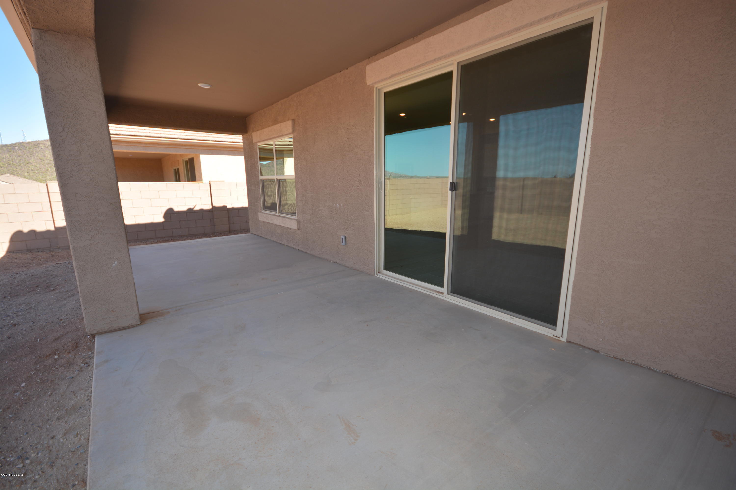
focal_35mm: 16
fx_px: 337
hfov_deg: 95.0
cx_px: 368
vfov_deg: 72.1
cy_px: 245
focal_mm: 11
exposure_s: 1/200
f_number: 5
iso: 100
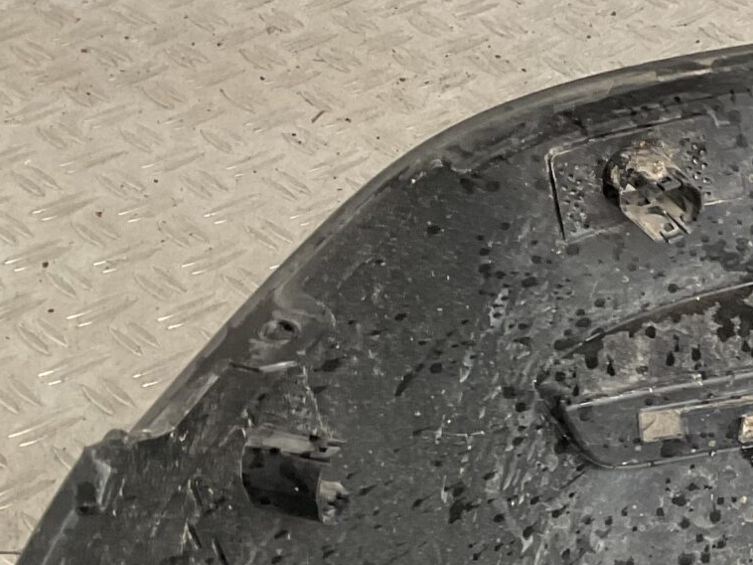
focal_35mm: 98
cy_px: 526
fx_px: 2131
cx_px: 1093
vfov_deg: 14.9
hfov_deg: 18.1
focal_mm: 3
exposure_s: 1/50
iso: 50
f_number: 1.8
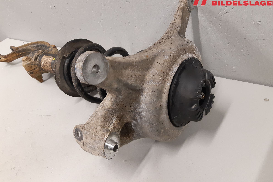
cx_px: 136
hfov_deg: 65.5
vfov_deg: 46.4
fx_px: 212
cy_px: 88
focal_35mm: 28
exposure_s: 1/50
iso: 200
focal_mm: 3.93
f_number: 1.7
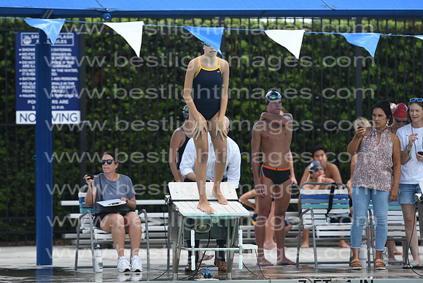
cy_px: 142
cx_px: 212
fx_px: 3173
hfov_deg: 7.6
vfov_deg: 5.1
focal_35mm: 270
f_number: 4
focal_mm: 180
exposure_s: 1/800
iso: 250
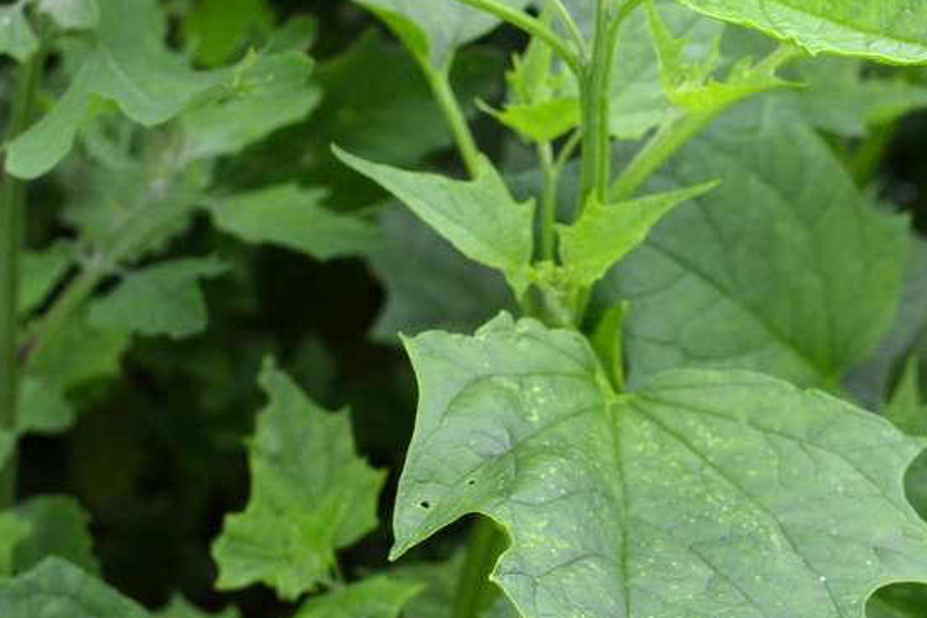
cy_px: 65
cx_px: 732
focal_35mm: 114
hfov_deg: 17.8
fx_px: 2937
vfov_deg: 11.9
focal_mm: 35
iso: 400
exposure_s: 1/200
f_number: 7.1
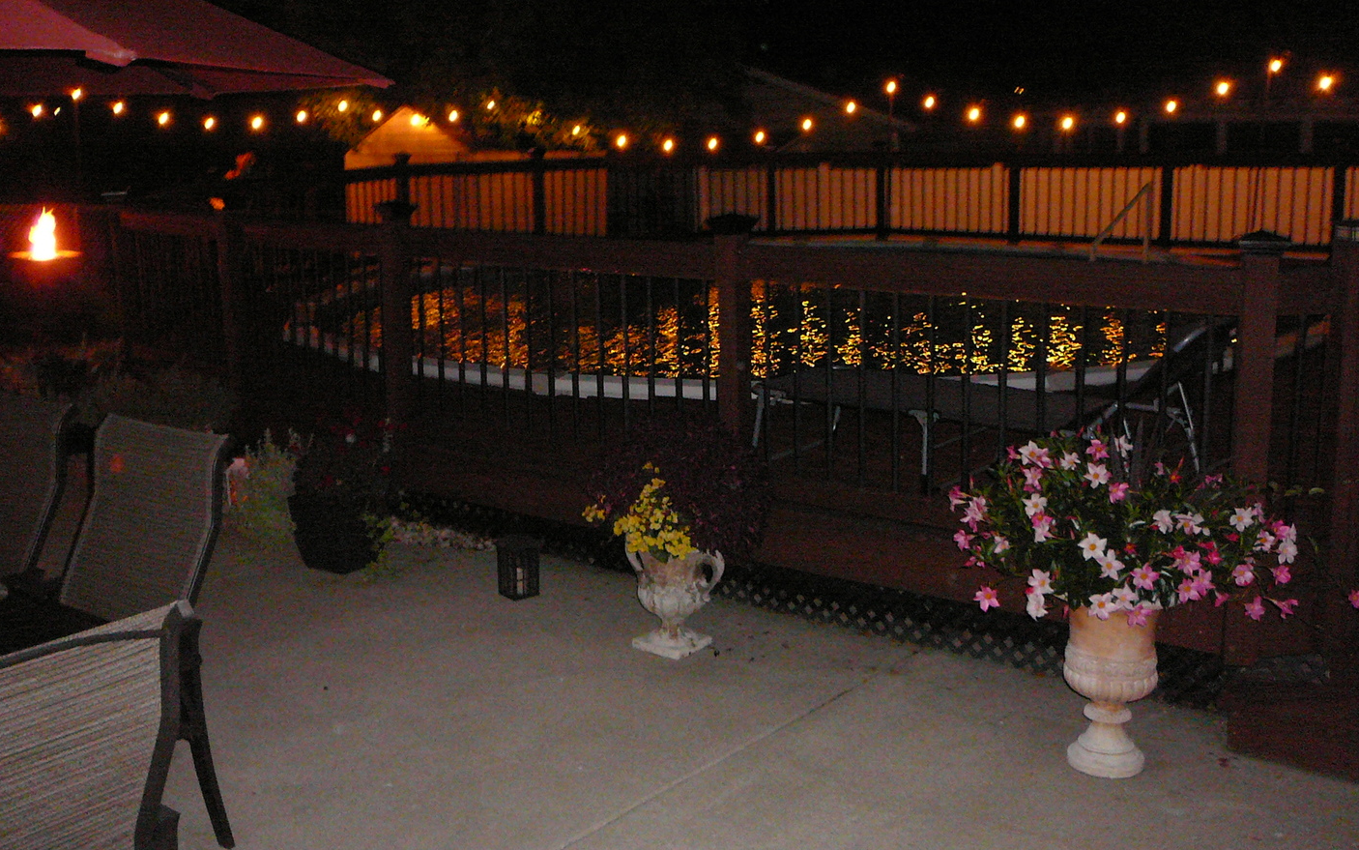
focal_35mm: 38
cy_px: 360
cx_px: 685
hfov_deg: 51.5
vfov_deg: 33.5
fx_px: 1408
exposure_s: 1/8
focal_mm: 5.2
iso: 400
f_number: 2.8
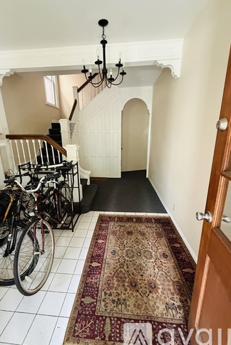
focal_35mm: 15
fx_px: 144
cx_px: 105
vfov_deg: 100.4
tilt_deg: -14.4
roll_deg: +0.7
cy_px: 174
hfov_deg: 77.2
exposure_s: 1/60
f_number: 2.2
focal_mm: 2.22
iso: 640
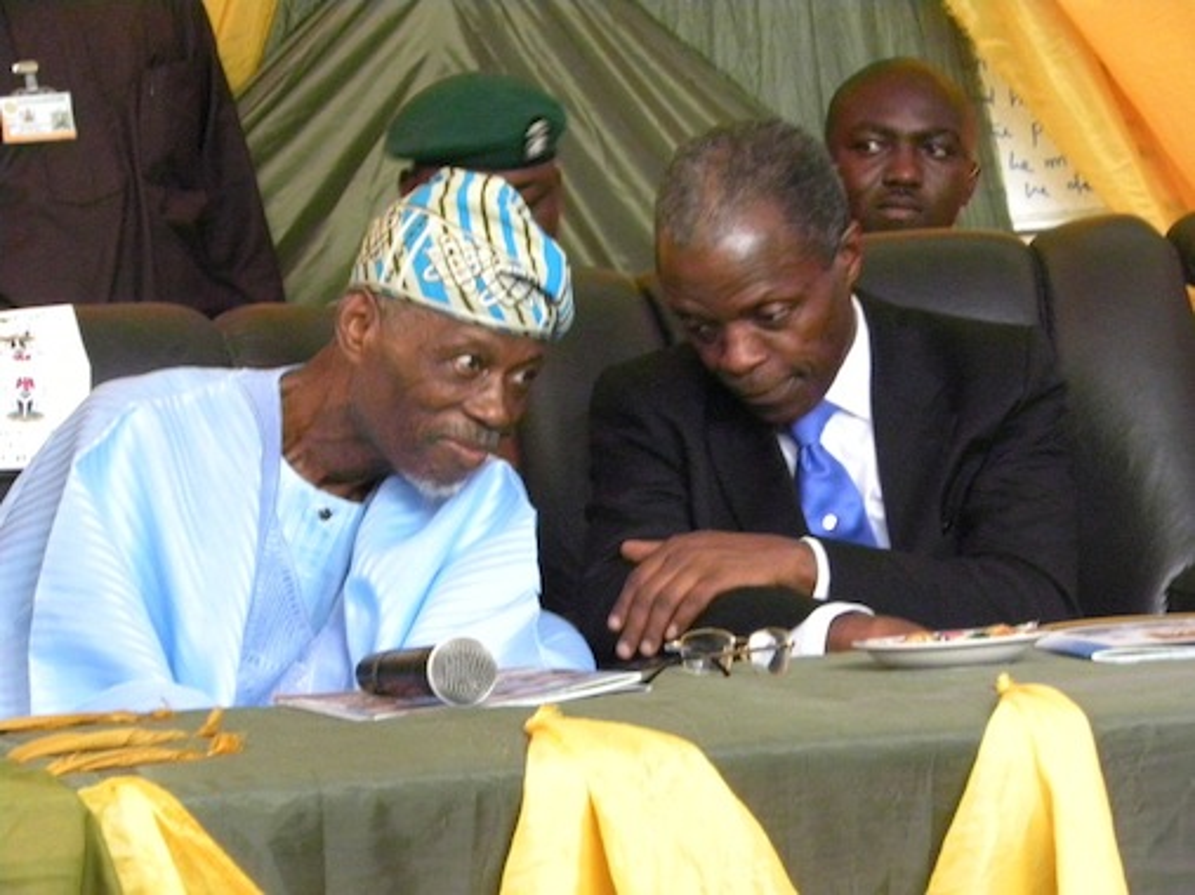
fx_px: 6350
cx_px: 598
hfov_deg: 10.7
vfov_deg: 8.1
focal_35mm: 184
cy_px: 448
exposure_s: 1/14.5
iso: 800
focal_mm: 32.7
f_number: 4.5
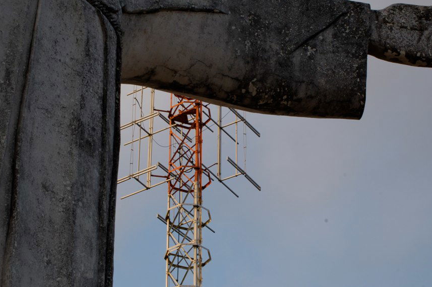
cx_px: 222
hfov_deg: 20.7
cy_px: 154
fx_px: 1182
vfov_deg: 13.9
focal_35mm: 99
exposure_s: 1/60
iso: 200
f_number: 16
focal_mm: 55
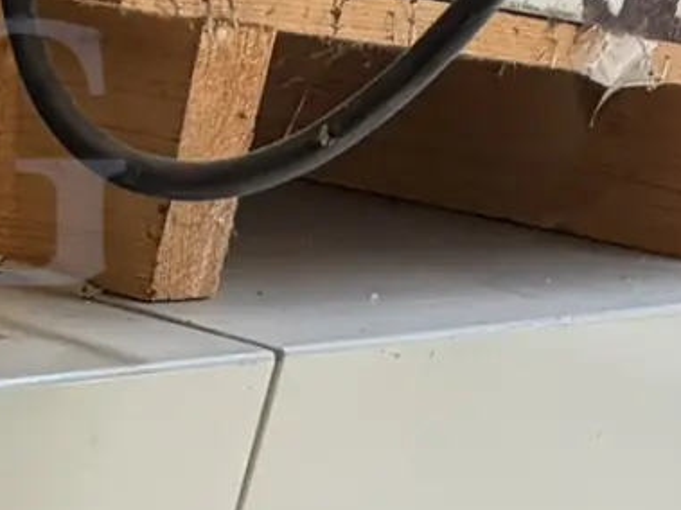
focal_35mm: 71
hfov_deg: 24.8
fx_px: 1396
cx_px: -131
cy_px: 1052
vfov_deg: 15.8
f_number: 2.2
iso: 50
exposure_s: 1/121
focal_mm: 2.22
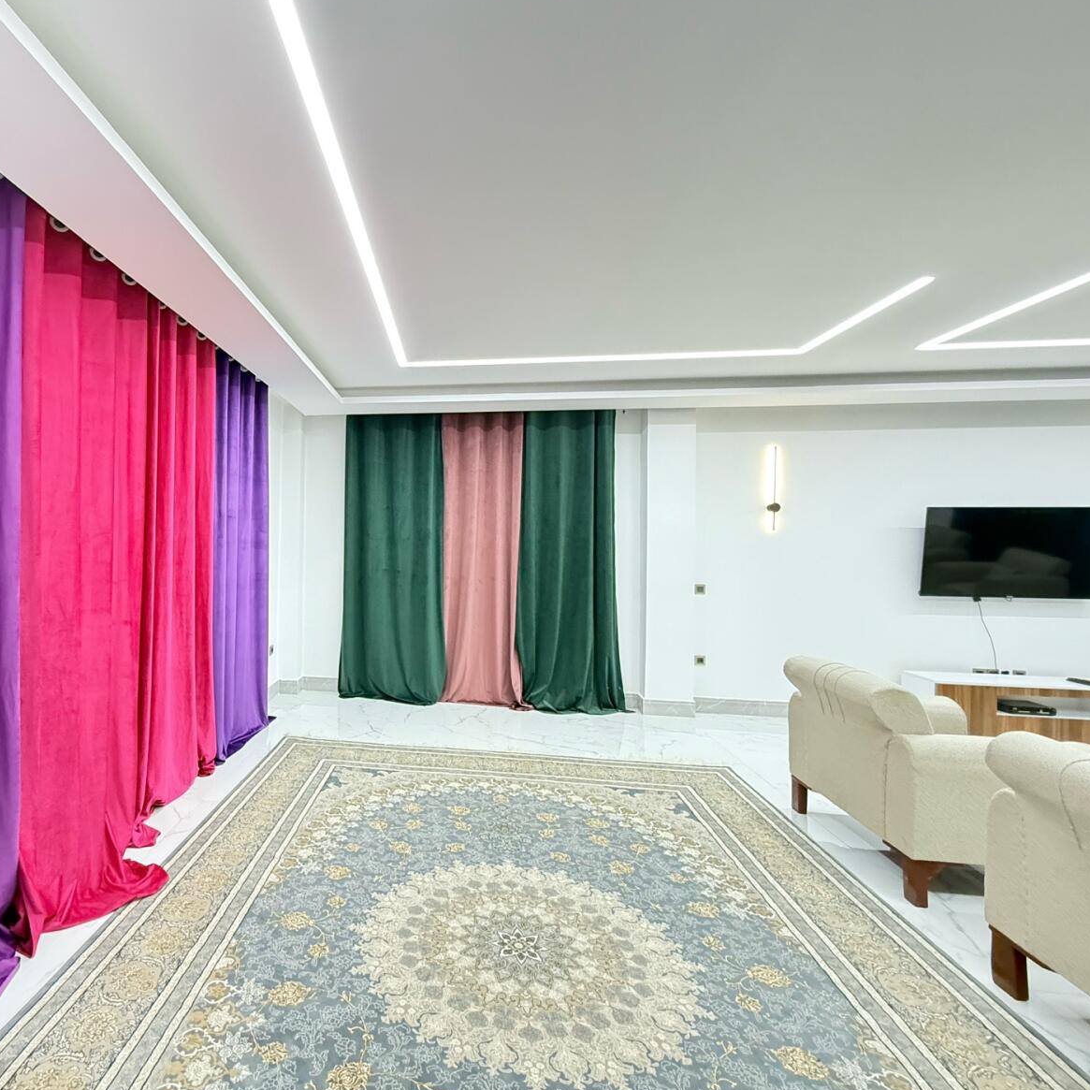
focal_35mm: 17
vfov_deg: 84.0
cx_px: 367
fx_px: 606
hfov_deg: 81.3
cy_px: 533
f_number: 2.2
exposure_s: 1/50
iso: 640
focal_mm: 2.22
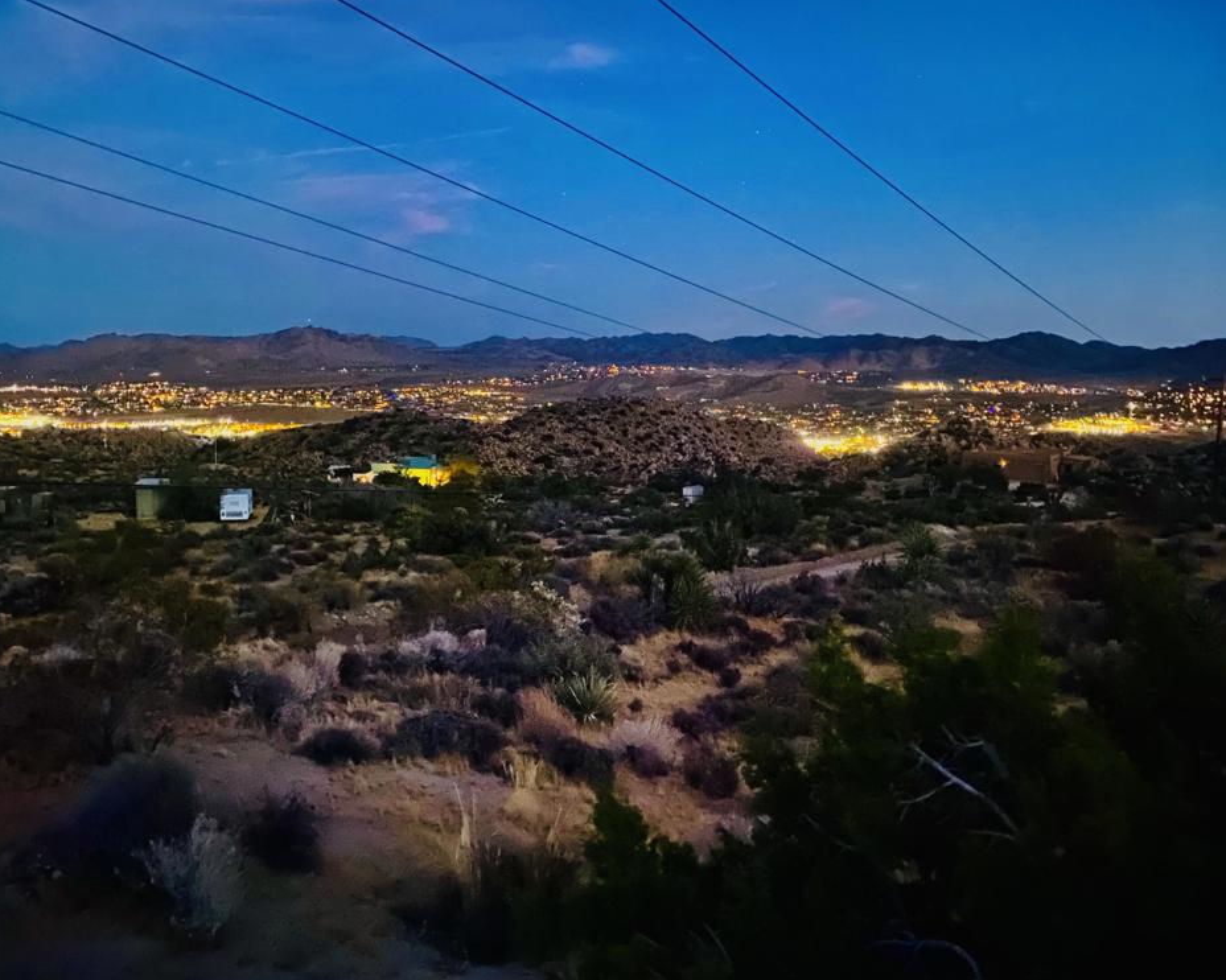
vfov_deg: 51.5
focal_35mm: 28
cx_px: 608
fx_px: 1016
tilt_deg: -6.6
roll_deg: -1.7
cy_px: 475
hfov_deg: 62.2
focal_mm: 4.25
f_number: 1.8
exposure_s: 1/4
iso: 6400
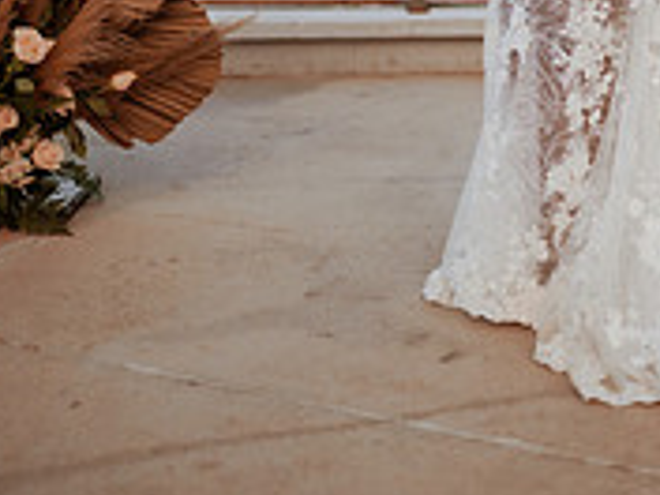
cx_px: 534
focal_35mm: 86
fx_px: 1640
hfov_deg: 22.4
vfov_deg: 16.2
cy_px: -161
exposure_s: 1/2000
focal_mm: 35
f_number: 1.4
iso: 125
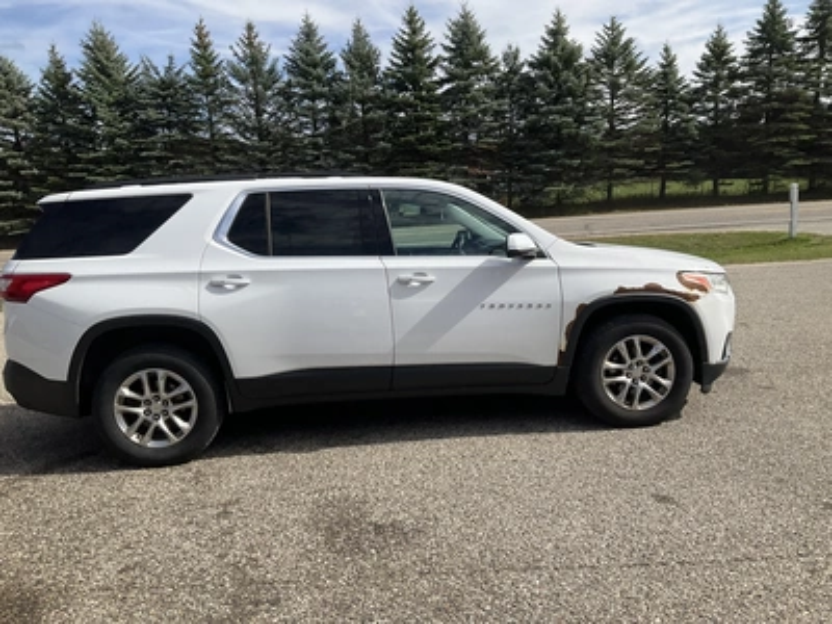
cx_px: 416
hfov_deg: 61.7
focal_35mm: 29
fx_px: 697
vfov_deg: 48.2
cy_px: 312
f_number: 1.8
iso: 25
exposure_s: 1/2320
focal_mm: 3
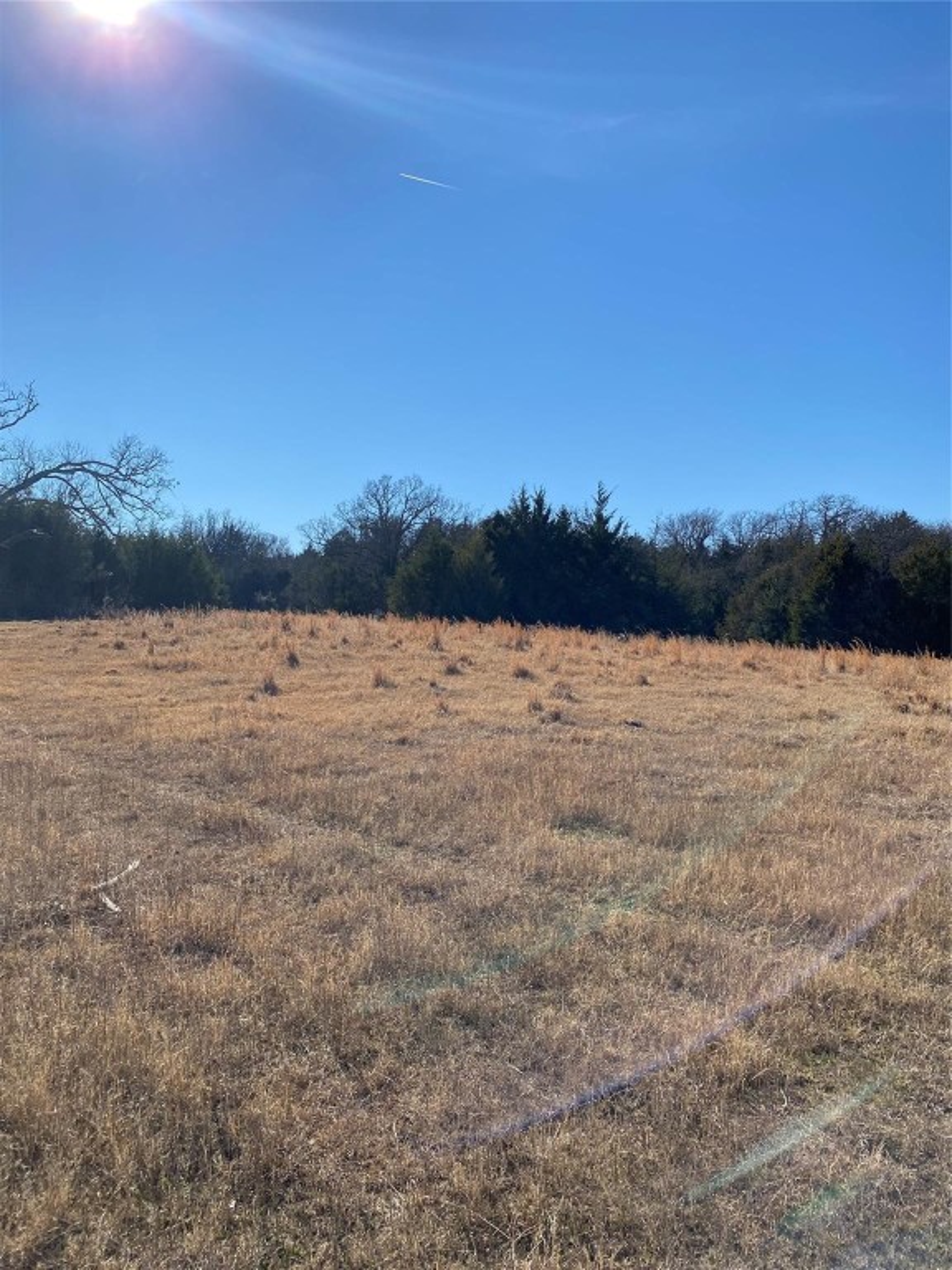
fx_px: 953
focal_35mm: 26
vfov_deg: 67.3
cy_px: 635
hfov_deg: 53.1
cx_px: 476
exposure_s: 1/4115
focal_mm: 4.25
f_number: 1.8
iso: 32
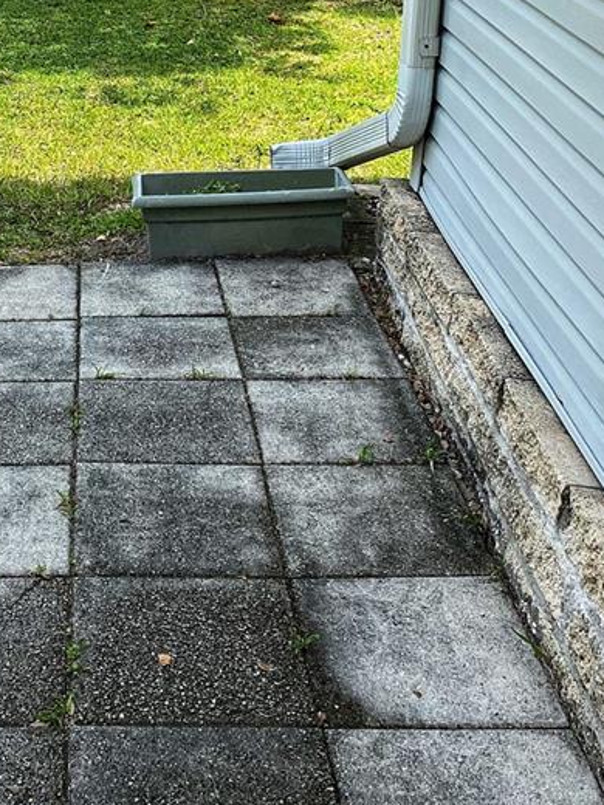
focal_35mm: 60
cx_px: 107
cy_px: 33
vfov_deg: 30.3
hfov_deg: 24.0
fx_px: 1396
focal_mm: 4.25
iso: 32
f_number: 1.8
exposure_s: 1/934
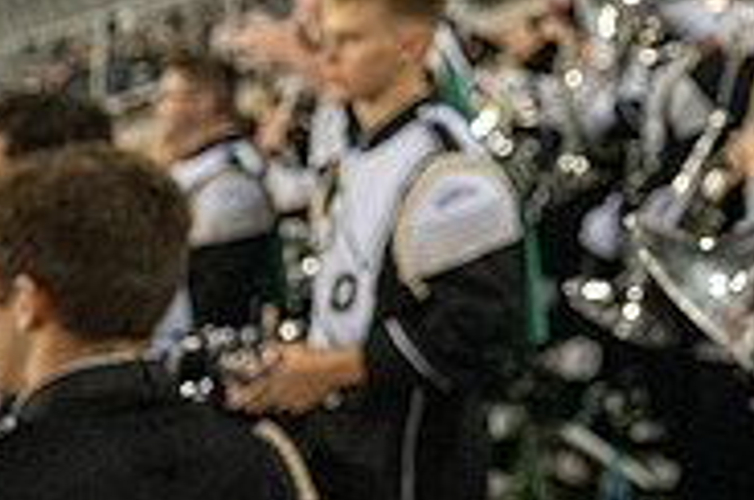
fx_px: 1652
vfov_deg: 16.3
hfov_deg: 22.2
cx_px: 1061
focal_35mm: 79
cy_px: -145
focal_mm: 25
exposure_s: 1/500
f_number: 3.2
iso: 2000
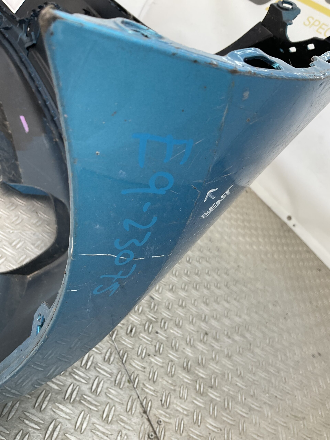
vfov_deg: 61.7
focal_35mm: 29
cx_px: 165
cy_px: 220
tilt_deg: -29.5
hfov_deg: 48.2
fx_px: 369
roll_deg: -36.7
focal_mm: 3
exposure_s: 1/100
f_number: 1.8
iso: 25
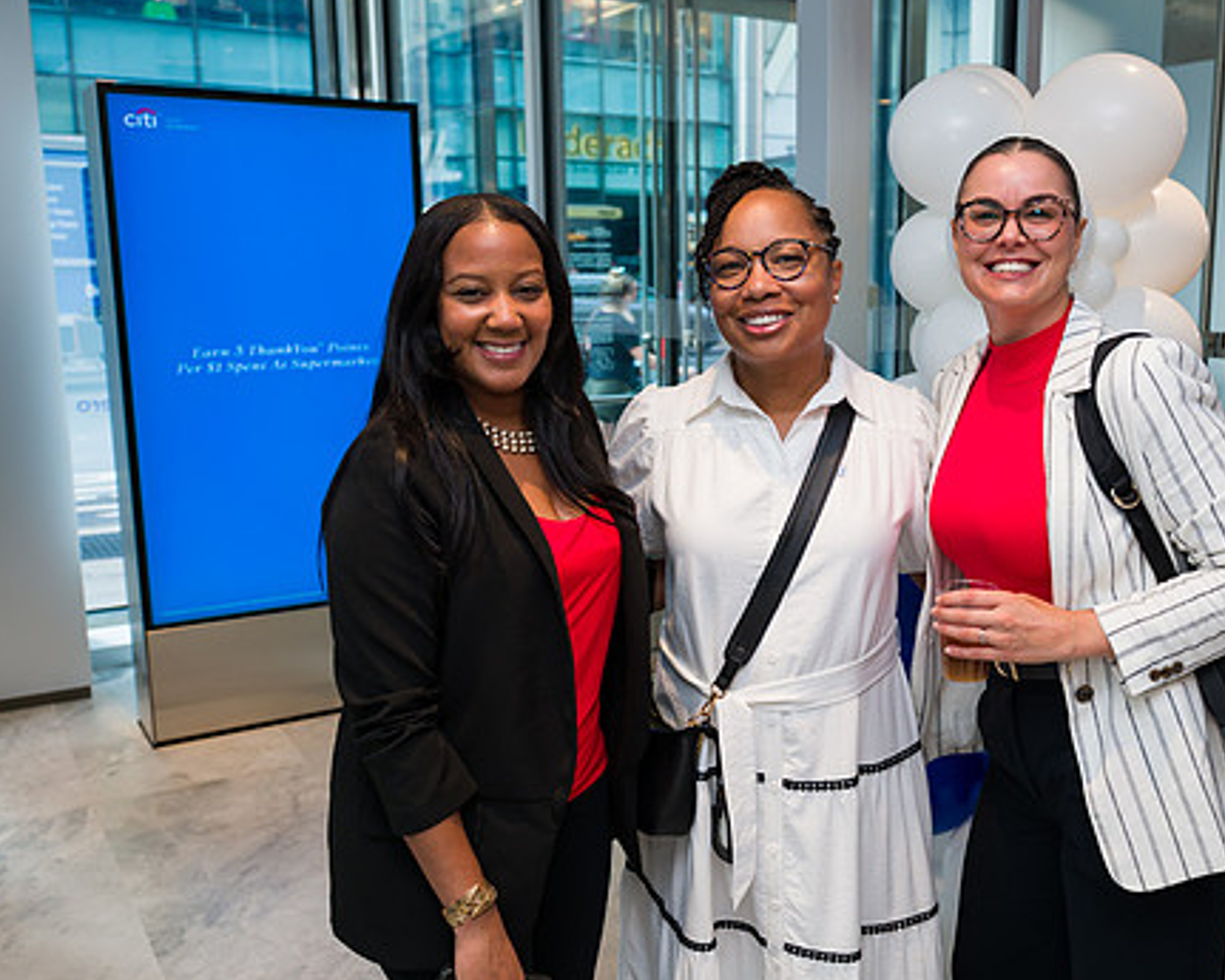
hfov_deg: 49.8
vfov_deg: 41.2
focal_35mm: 36
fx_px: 1305
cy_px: 494
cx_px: 759
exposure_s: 1/200
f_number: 3.5
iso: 400
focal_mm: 27.5
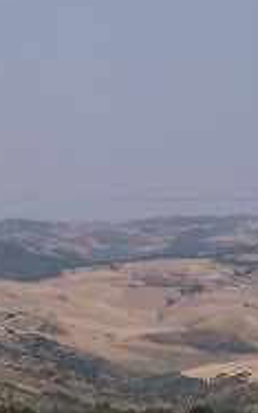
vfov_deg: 12.2
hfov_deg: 7.5
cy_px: 227
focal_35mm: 172
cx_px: -119
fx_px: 1934
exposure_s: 1/1000
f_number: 4.8
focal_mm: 8
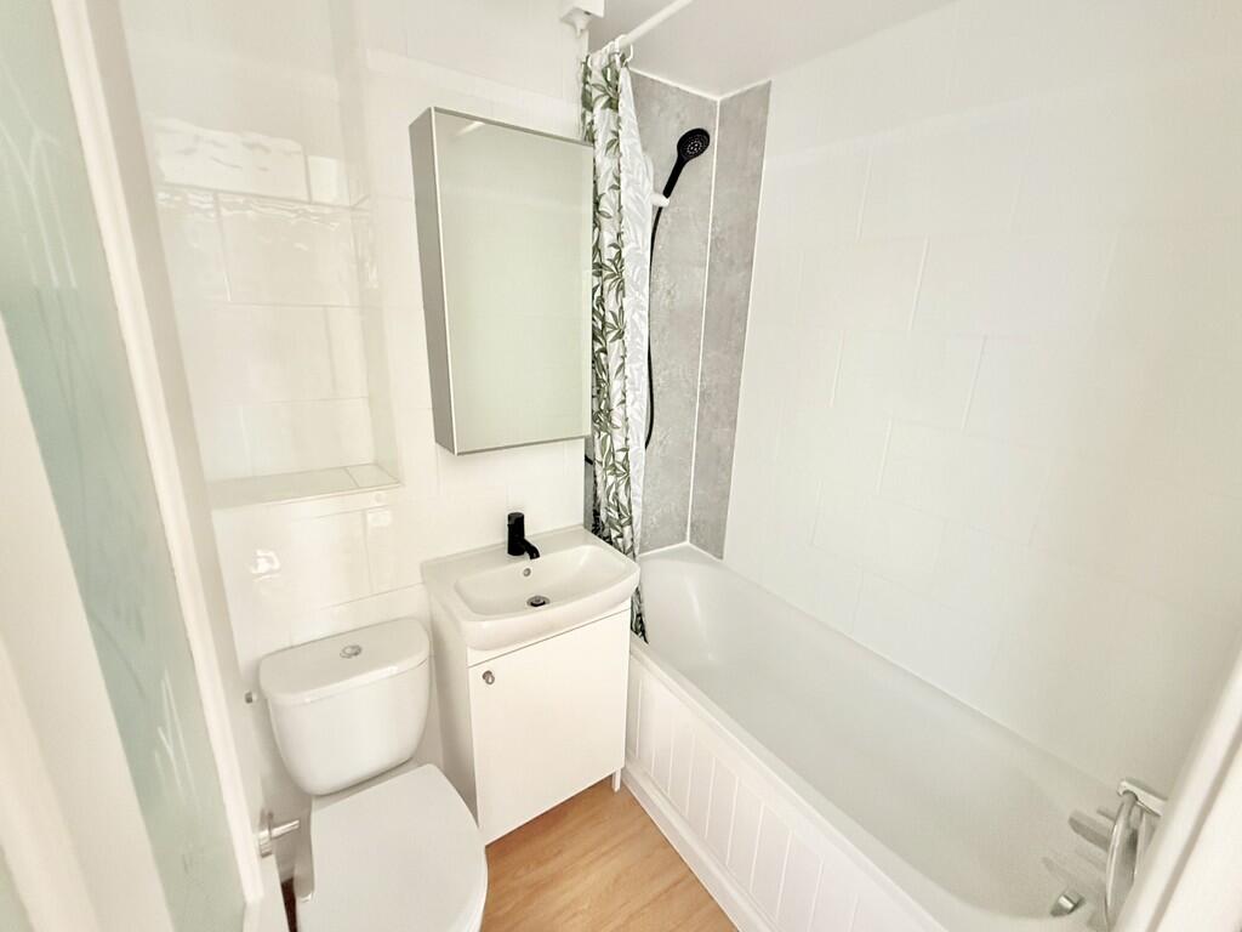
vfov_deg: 85.7
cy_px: 466
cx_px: 621
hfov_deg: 102.1
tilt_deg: -15.3
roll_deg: -0.1
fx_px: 502
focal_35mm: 14
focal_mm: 2.22
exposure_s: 1/54
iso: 1250
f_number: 2.2
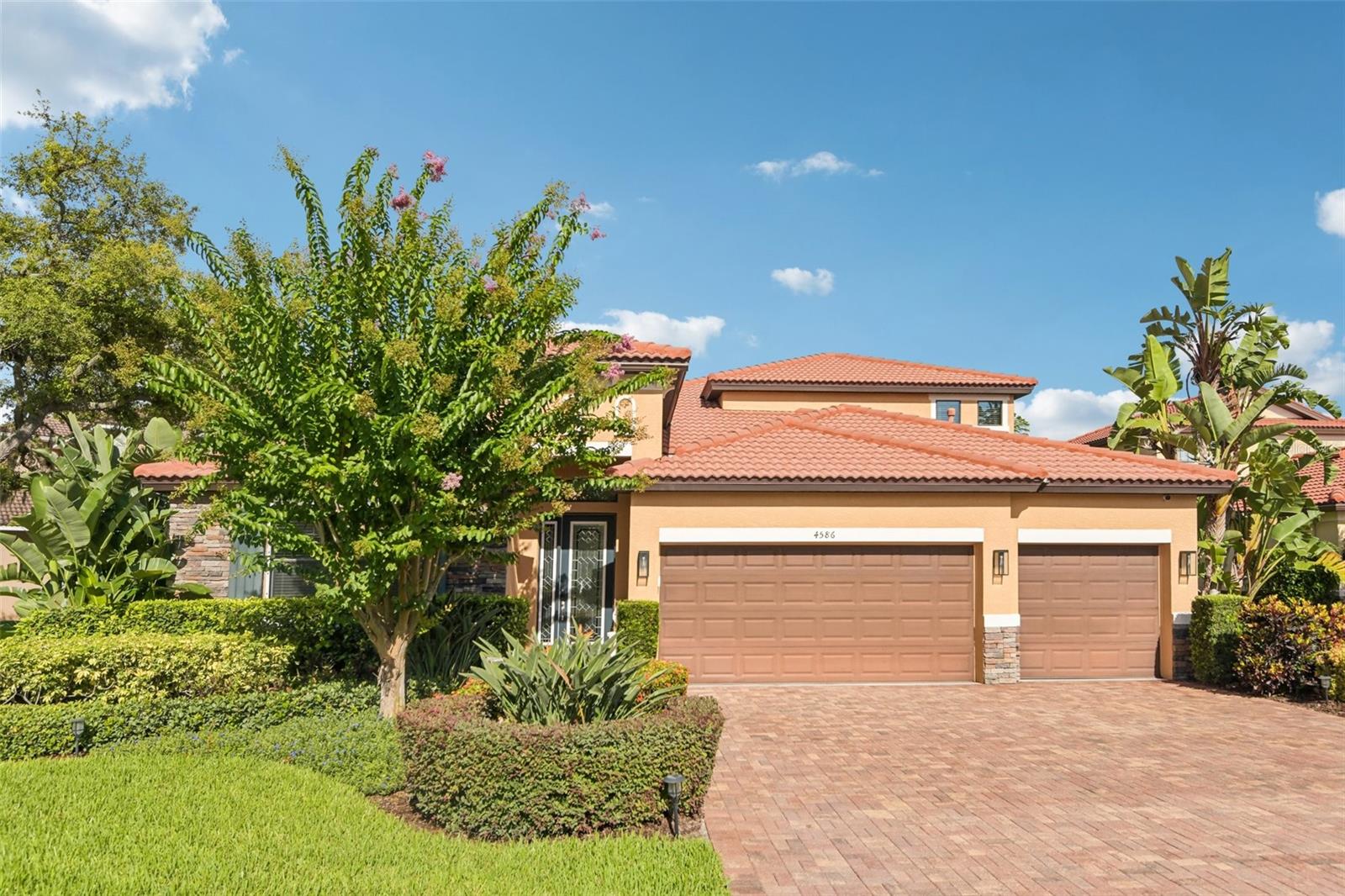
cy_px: 448
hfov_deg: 78.6
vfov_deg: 57.2
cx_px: 672
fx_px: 822
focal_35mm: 22
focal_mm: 22
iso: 400
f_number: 8
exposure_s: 1/1600
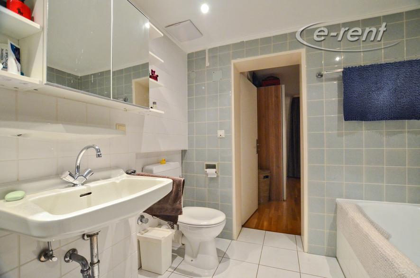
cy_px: 139
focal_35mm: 15
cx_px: 210
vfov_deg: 77.1
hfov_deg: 100.5
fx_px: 175
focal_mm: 10
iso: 2500
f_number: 3.5
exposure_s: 1/30
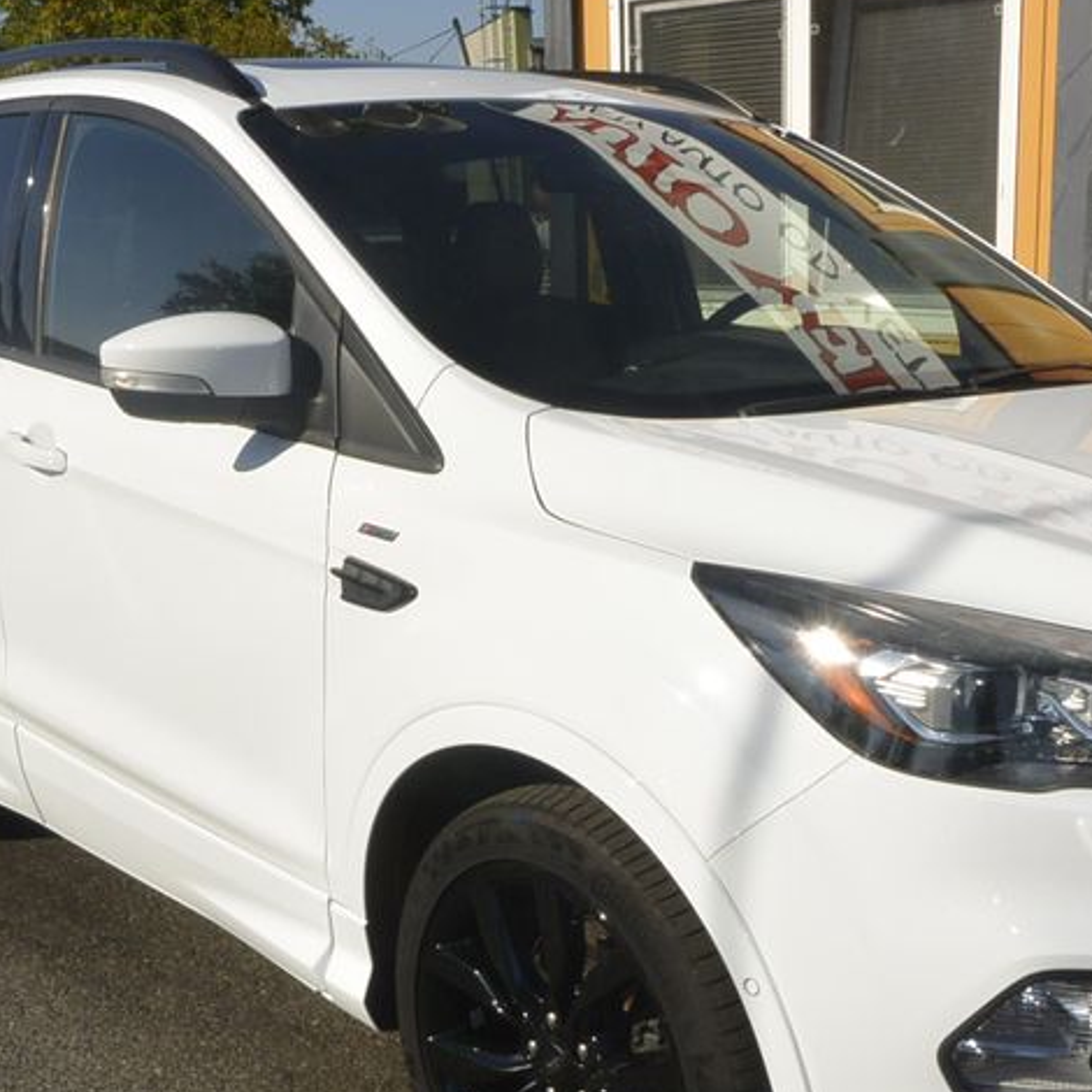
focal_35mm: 50
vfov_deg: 33.7
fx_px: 1785
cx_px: 699
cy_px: 726
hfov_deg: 33.8
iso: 160
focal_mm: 10
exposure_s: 1/250
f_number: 14
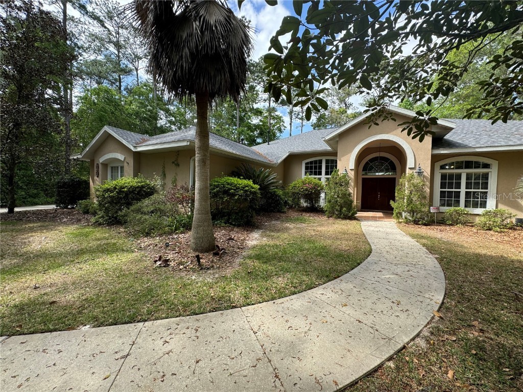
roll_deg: -2.0
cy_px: 196
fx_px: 212
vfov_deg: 85.7
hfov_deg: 102.1
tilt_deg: -2.7
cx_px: 262
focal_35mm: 14
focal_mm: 2.22
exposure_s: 1/366
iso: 40
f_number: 2.2
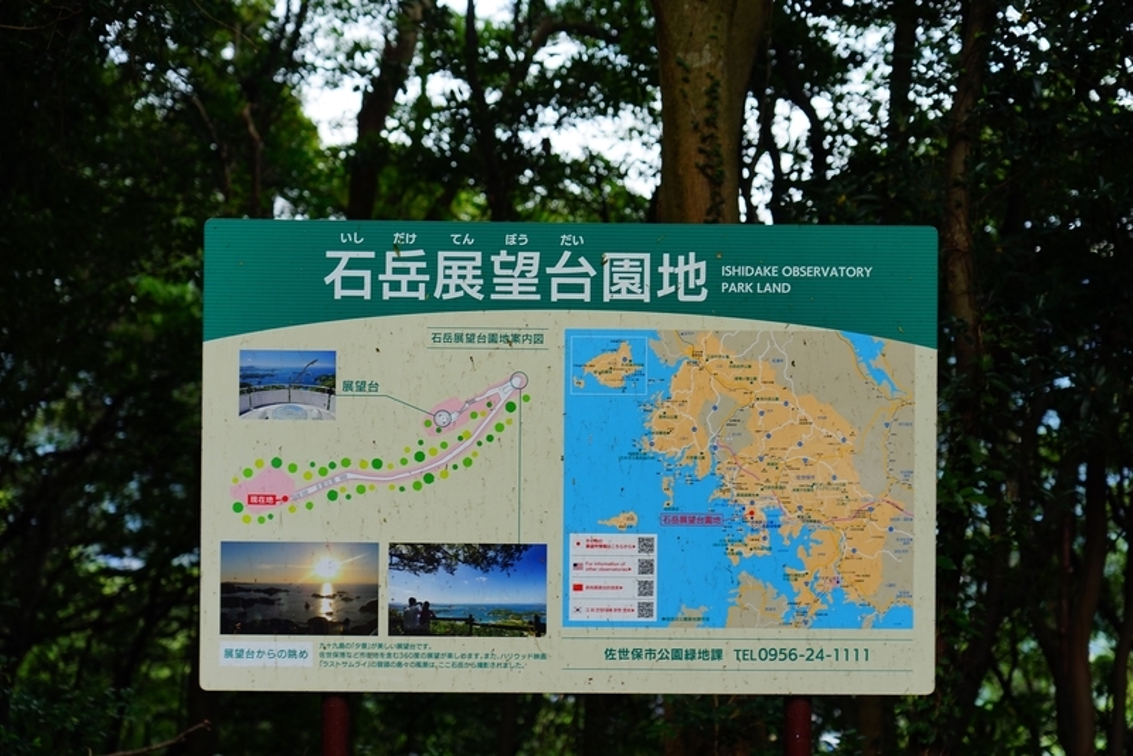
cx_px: 566
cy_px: 378
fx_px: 2141
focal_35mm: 68
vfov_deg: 20.0
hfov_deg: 29.6
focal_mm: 68
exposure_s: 1/125
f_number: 4.5
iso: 100
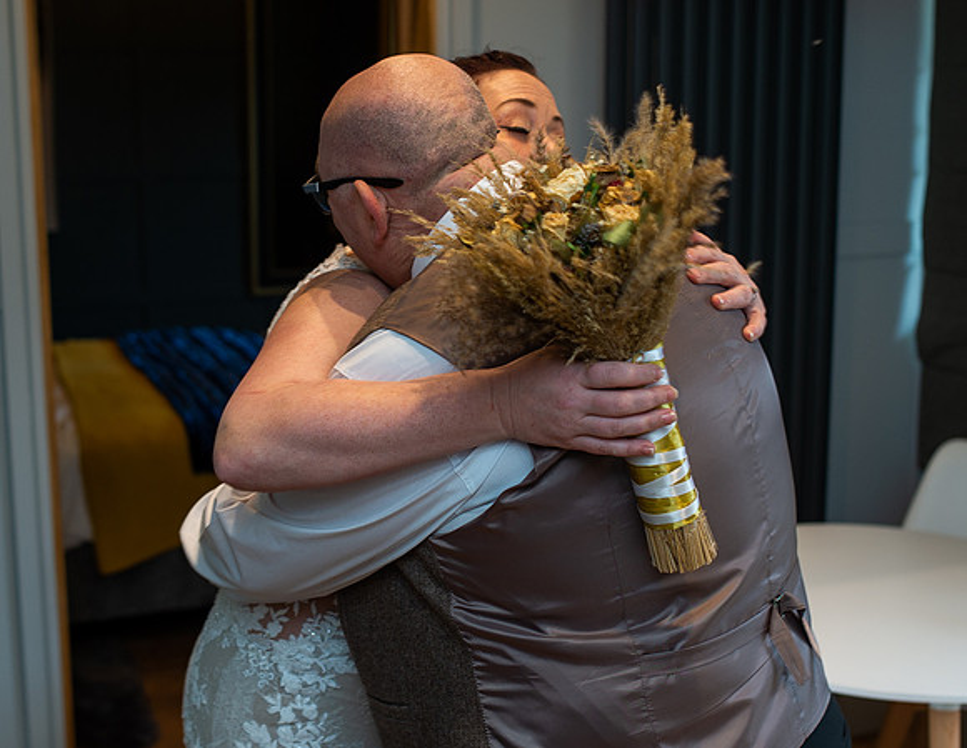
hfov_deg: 35.7
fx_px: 1502
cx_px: 475
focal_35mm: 53
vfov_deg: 28.0
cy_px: 332
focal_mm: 35
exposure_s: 1/80
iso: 160
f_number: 3.2
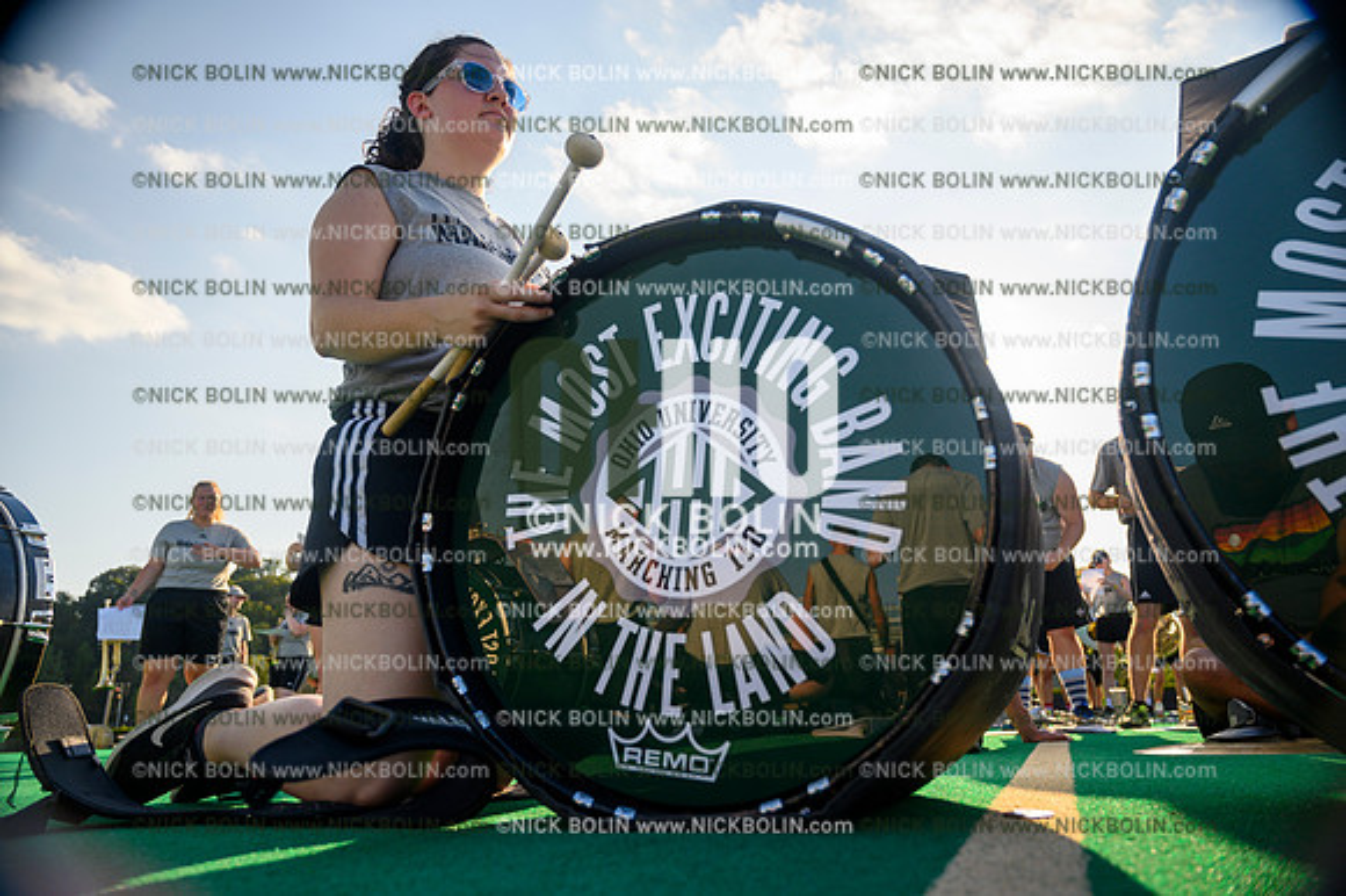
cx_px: 673
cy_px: 448
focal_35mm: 24
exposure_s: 1/200
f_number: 4
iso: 125
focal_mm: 24
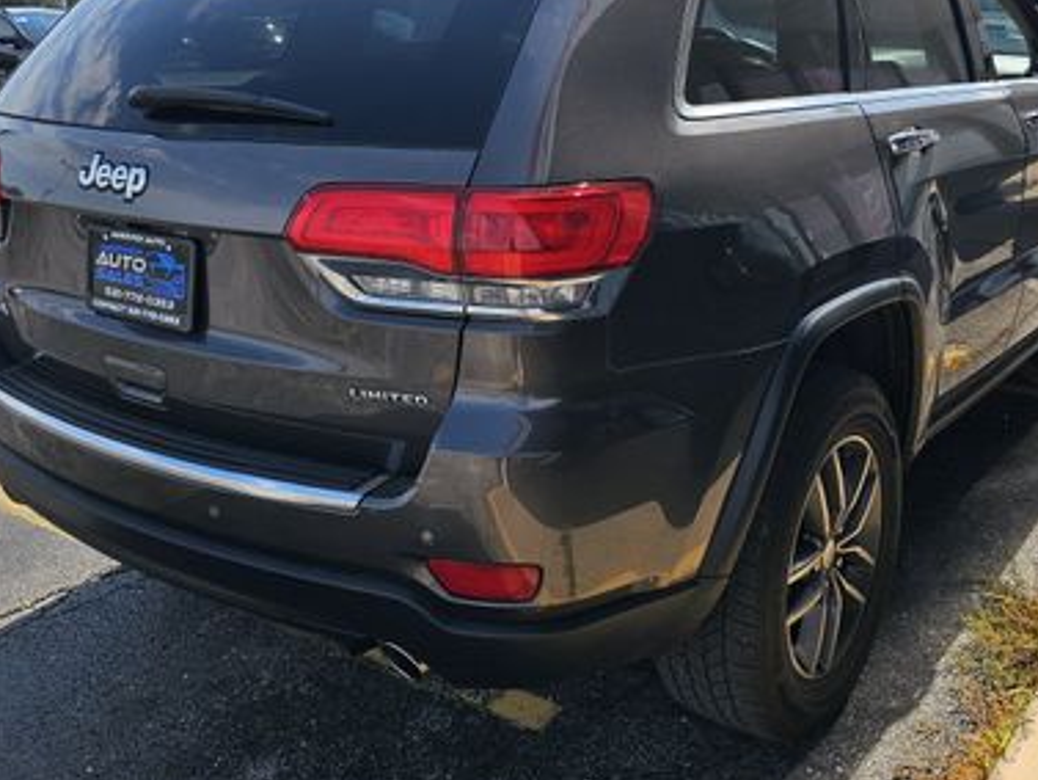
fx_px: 1170
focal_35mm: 39
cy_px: 281
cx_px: 518
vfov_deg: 36.6
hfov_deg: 47.8
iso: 10
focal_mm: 6.3
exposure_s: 1/834
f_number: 1.7
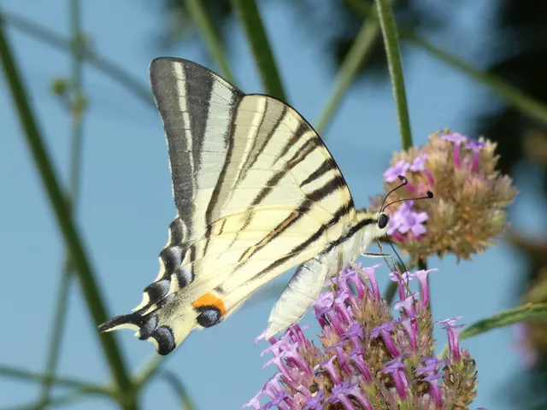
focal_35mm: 177
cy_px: 205
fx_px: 2797
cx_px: 274
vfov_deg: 8.4
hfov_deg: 11.2
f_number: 5.5
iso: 80
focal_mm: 31.7
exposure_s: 1/400
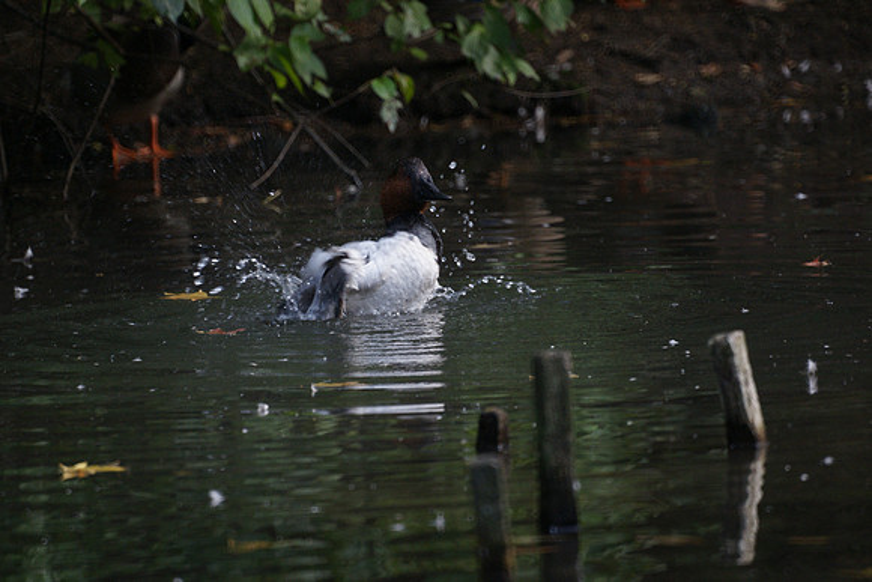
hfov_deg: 2.7
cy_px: 291
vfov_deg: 1.8
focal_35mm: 750
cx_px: 436
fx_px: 18170
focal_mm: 500
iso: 640
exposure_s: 1/250
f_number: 8
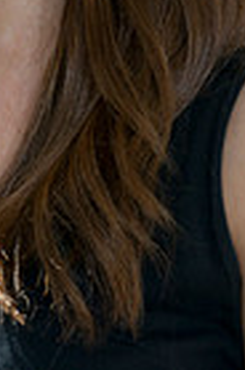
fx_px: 4165
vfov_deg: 5.1
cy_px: 8
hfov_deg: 3.4
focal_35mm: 406
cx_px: -1
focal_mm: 125
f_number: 5
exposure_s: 1/200
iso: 250
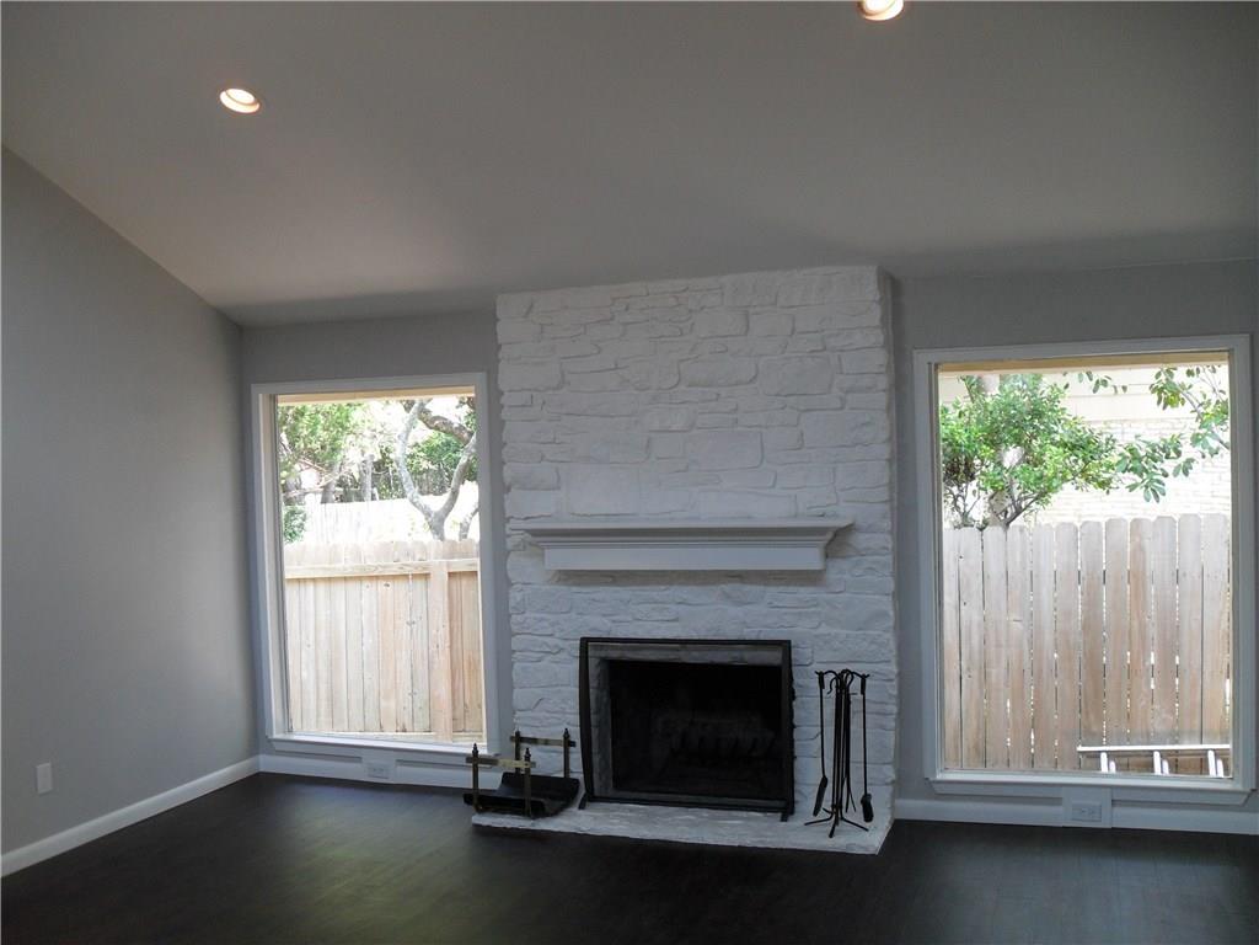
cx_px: 630
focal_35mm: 35
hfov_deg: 52.6
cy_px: 472
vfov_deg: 40.7
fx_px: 1273
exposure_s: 1/45
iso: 120
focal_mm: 6.2
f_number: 2.8
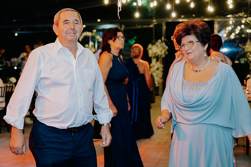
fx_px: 425
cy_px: 78
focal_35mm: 61
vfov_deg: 22.2
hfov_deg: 32.9
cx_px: 114
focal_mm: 55
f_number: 3.2
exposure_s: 1/200
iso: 1250
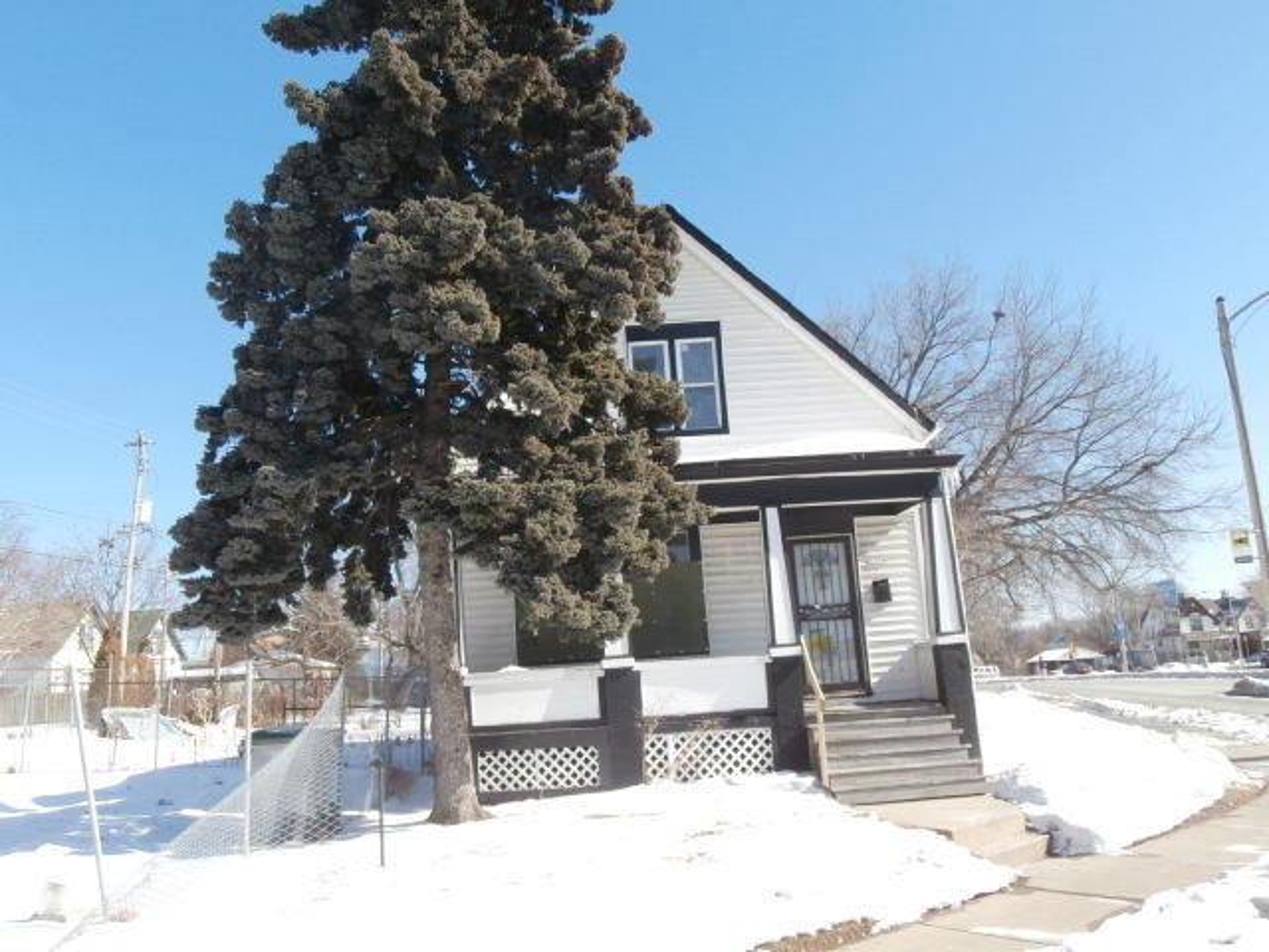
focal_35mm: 30
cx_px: 634
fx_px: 1100
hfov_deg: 60.0
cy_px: 476
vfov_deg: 46.8
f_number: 3.5
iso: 100
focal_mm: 5.36
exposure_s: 1/640
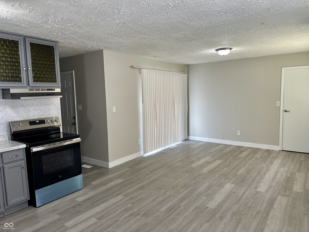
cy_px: 116
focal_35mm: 24
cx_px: 154
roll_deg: +0.9
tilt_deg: -5.8
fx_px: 214
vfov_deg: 56.8
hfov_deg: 71.6
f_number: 1.78
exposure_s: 1/120
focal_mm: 6.86
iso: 160
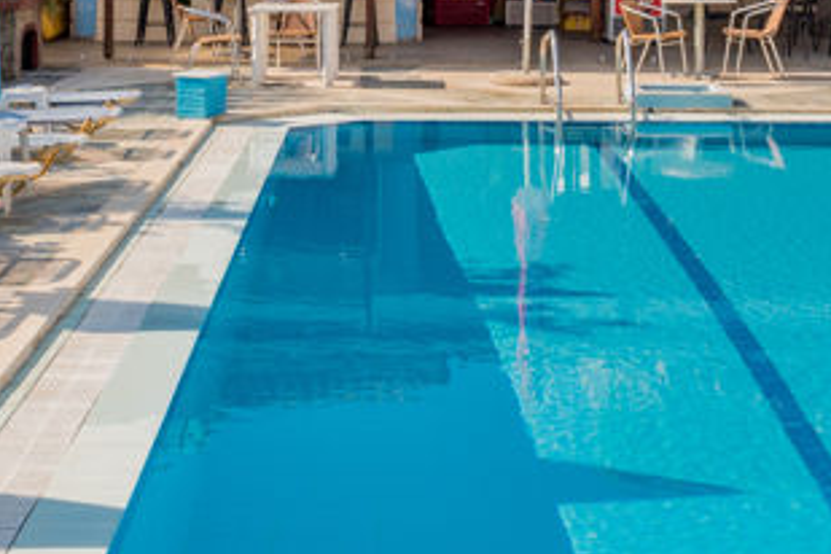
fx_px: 1685
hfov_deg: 27.7
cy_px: -24
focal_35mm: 73
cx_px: 446
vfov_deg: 18.1
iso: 200
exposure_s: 1/500
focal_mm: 22
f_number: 11
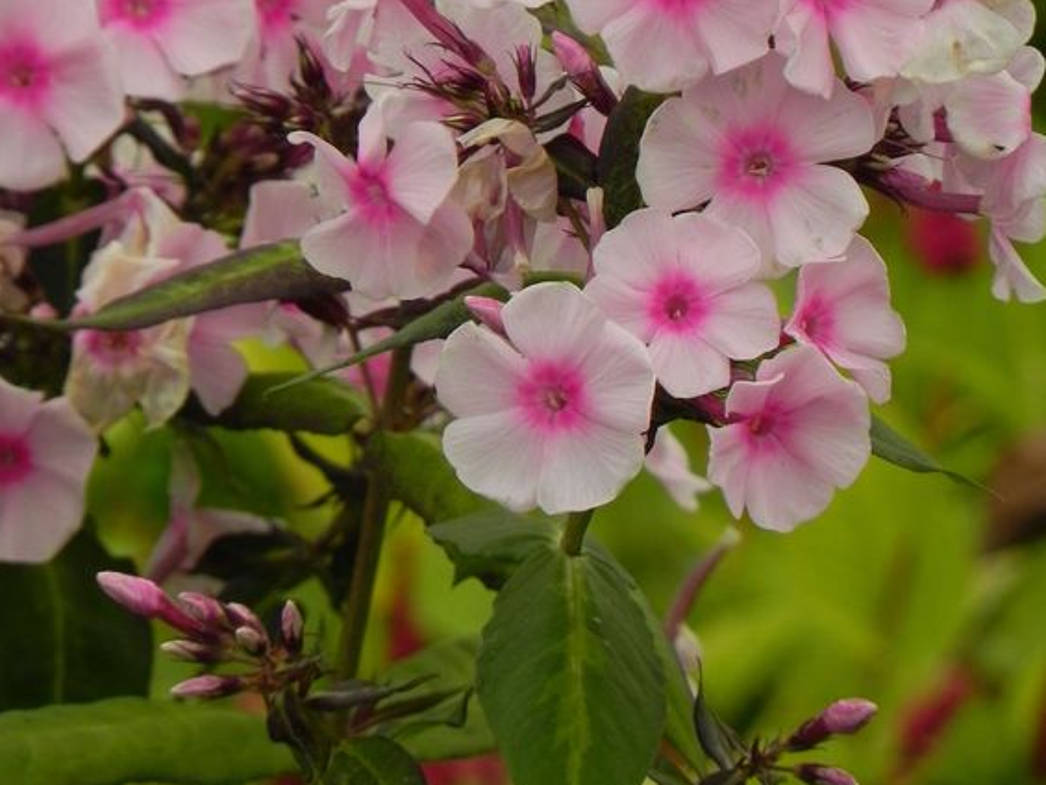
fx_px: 23544
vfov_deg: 1.9
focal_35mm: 779
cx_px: 520
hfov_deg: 2.5
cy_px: 235
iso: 160
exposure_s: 1/320
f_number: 5
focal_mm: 97.8
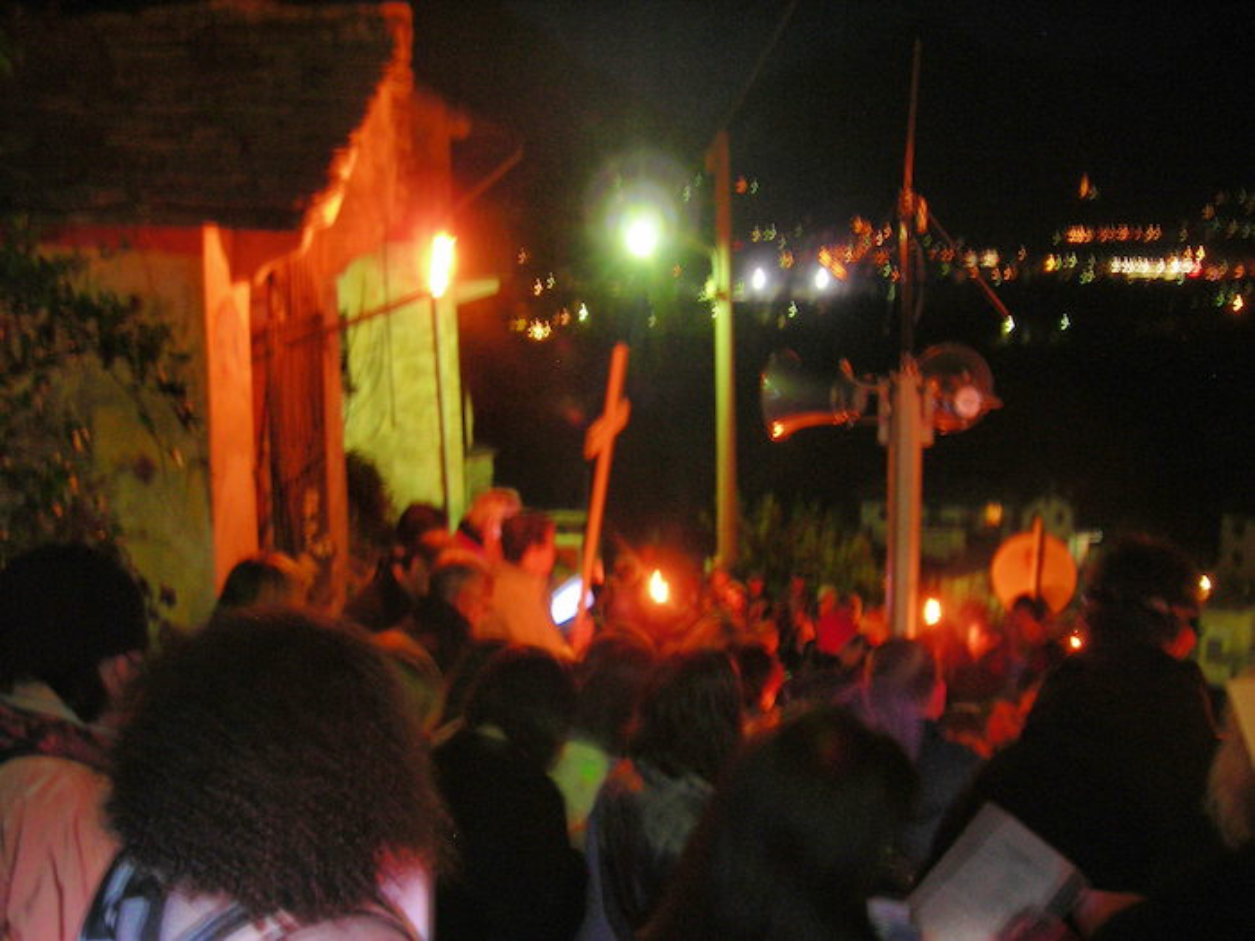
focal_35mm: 38
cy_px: 470
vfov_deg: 37.7
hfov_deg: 49.0
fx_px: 1378
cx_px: 628
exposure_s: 2
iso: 200
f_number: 3.2
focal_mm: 6.3
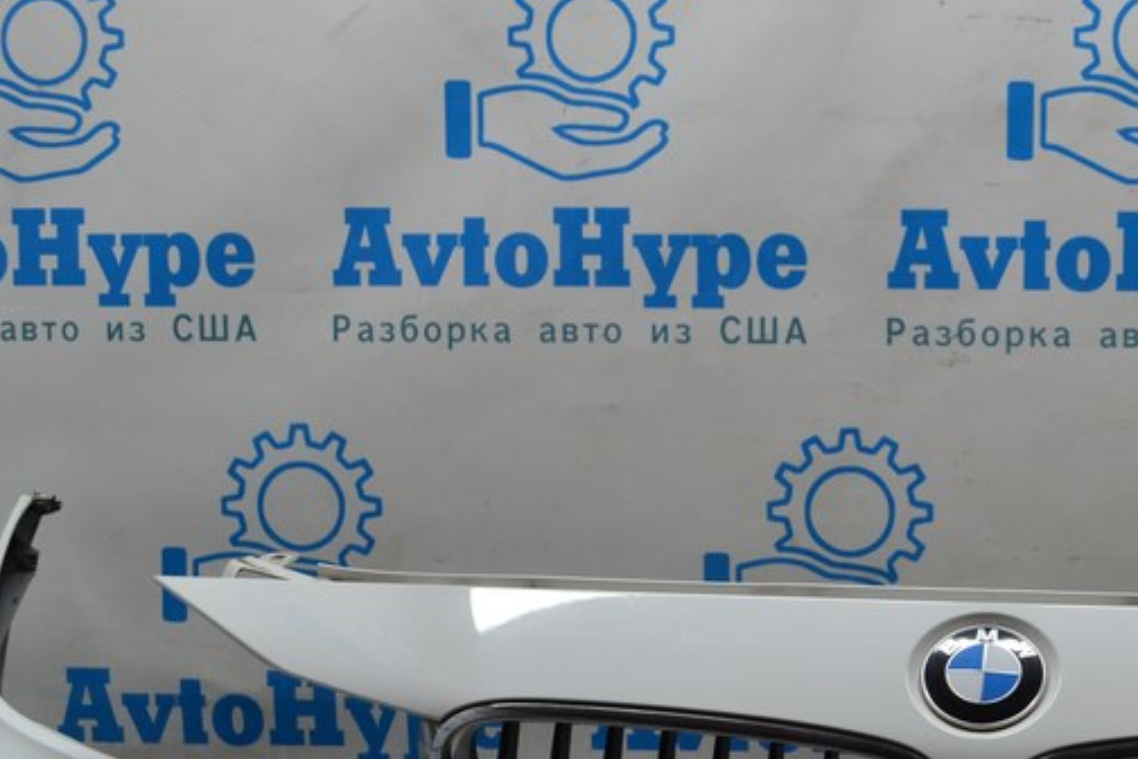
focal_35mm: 67
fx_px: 2118
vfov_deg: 20.0
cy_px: 663
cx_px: 1061
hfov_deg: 28.7
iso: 400
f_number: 5.6
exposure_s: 1/125
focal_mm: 22
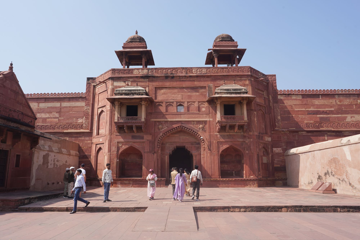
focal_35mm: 24
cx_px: 180
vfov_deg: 53.1
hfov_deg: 73.7
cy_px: 120
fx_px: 240
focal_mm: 24
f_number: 14
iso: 100
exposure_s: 1/100
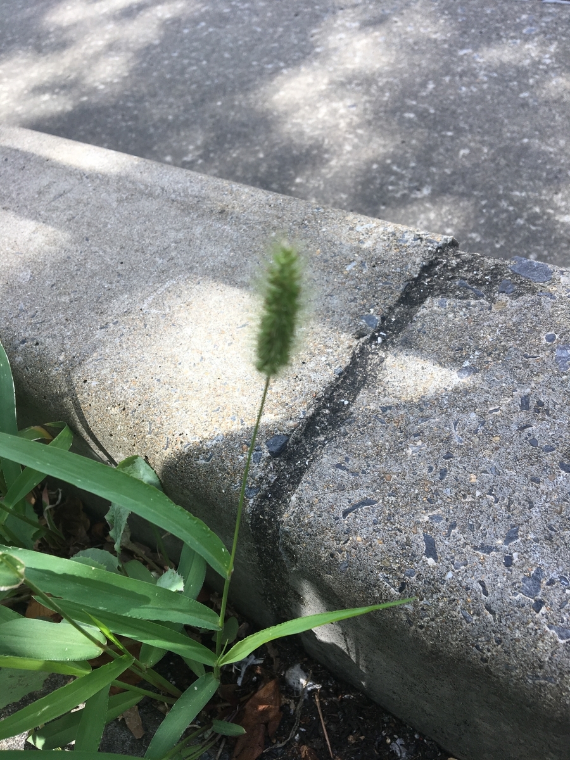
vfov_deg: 61.7
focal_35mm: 29
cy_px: 380
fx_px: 637
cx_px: 285
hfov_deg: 48.2
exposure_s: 1/472
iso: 25
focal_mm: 4.15
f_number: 2.2
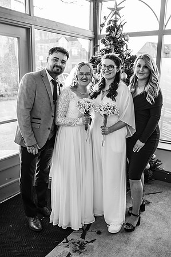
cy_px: 128
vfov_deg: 54.5
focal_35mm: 35
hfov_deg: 37.8
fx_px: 250
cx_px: 86
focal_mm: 35
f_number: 2.5
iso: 320
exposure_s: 1/200
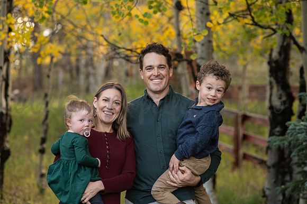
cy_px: 102
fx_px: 724
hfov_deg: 23.9
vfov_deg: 16.1
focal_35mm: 85
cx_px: 154
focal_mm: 85
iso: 320
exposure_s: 1/320
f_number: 2.8
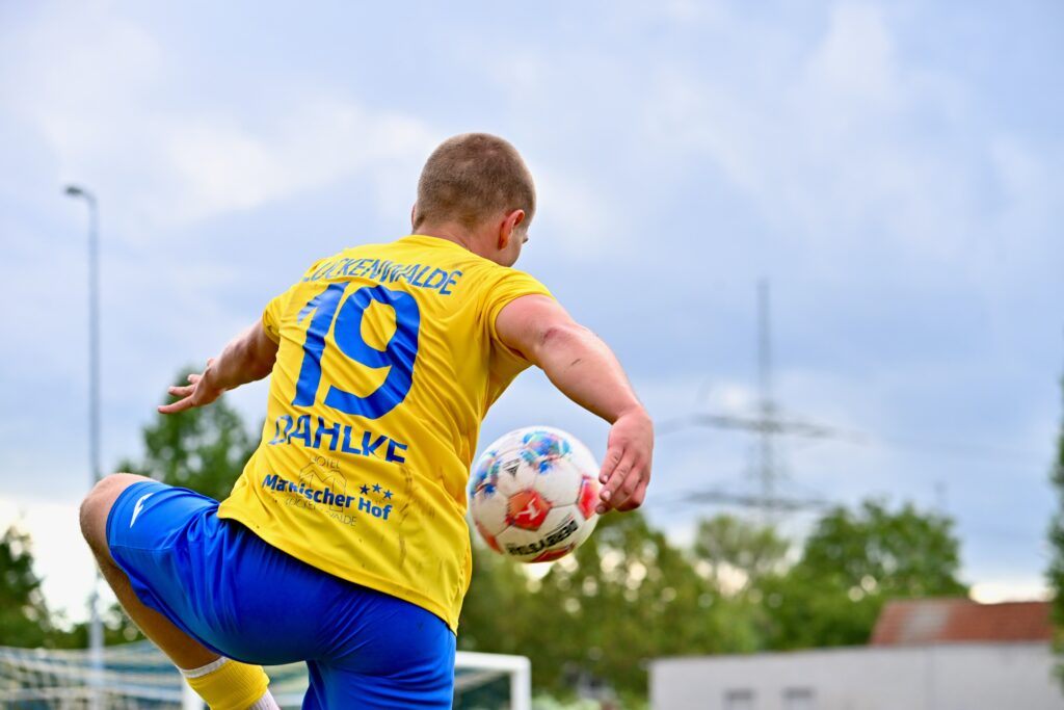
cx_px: 532
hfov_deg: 14.7
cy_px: 355
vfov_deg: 9.8
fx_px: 4138
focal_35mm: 140
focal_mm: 140
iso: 1250
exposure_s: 1/1600
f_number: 5
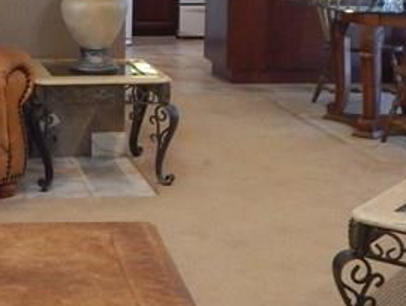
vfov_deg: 17.4
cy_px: 6
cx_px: 6
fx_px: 975
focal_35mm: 83
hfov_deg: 22.7
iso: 360
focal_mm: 4
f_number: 3
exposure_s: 1/30
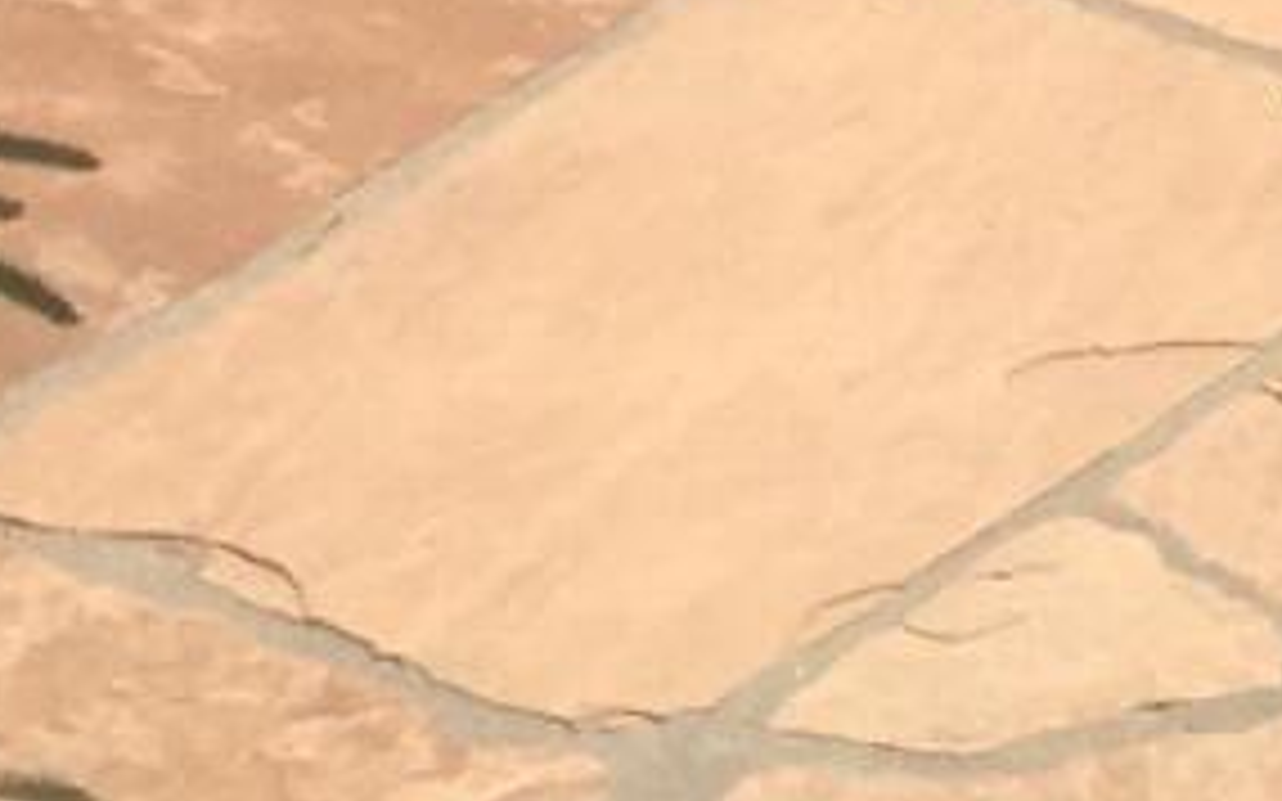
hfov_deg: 9.4
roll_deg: +0.5
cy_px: -2110
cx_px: 2047
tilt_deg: -9.2
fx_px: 7545
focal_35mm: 216
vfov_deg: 5.5
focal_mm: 4.15
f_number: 2.2
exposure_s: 1/1876
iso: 25
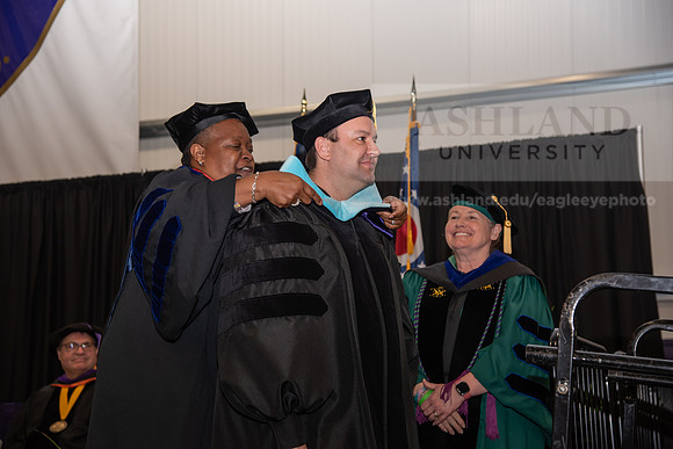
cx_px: 336
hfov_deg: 30.5
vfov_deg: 20.6
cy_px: 224
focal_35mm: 66
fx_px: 1234
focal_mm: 66
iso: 800
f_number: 5
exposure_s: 1/125
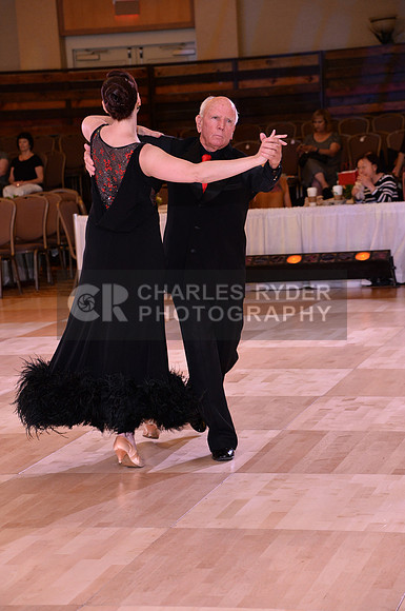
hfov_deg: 13.6
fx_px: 1692
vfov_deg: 20.4
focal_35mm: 100
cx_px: 202
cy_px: 306
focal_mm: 100
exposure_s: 1/160
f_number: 6.3
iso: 1600
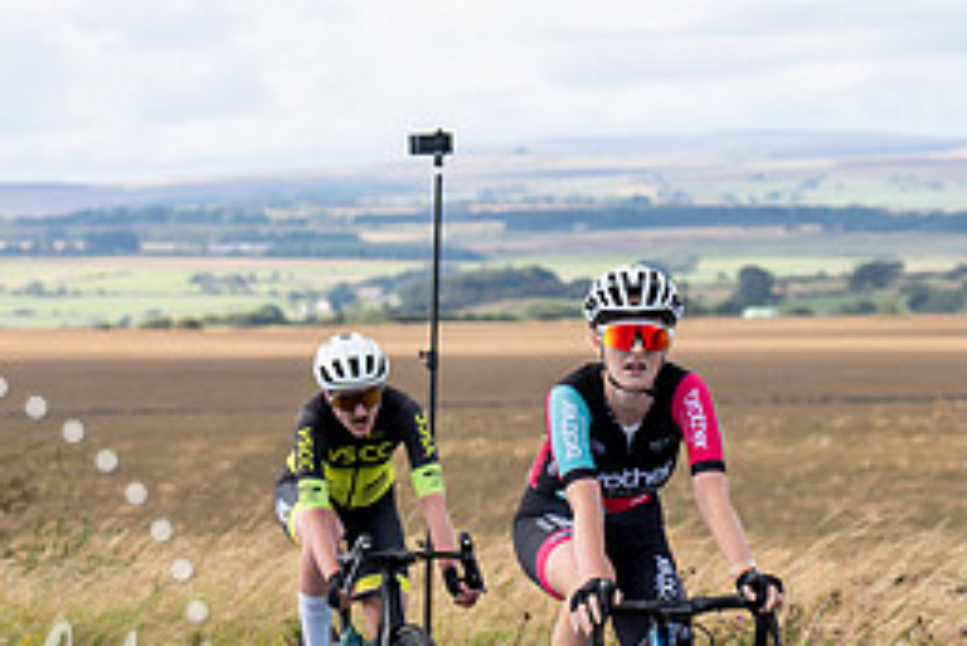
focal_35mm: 243
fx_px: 6531
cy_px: 222
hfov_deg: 8.5
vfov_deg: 5.7
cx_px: 623
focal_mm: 70
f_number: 4
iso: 100
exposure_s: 1/800
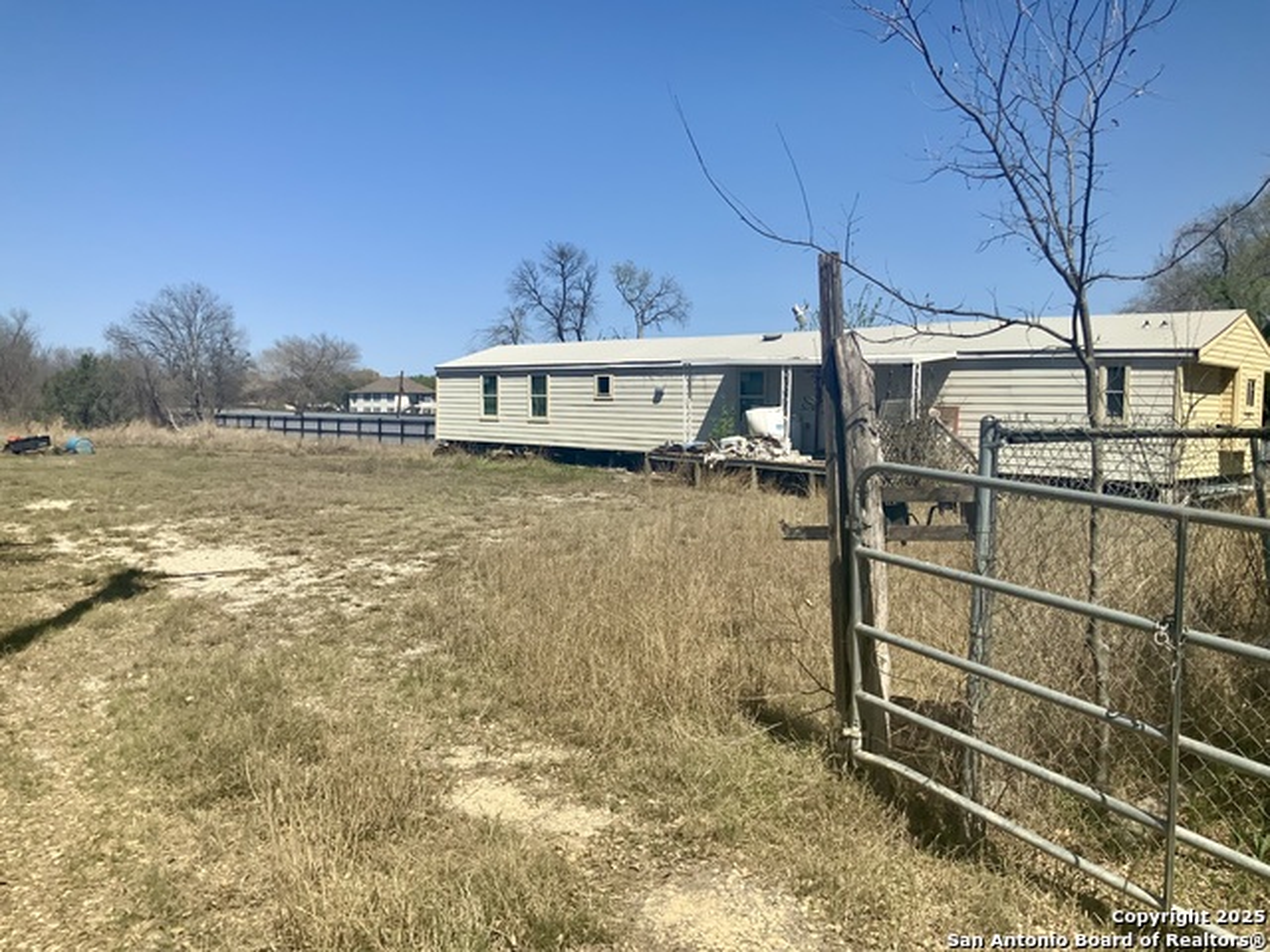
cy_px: 476
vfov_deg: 48.2
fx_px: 1064
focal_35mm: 29
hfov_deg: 61.7
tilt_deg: -2.1
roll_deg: -0.7
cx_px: 635
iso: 16
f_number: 1.8
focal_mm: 3
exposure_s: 1/2801
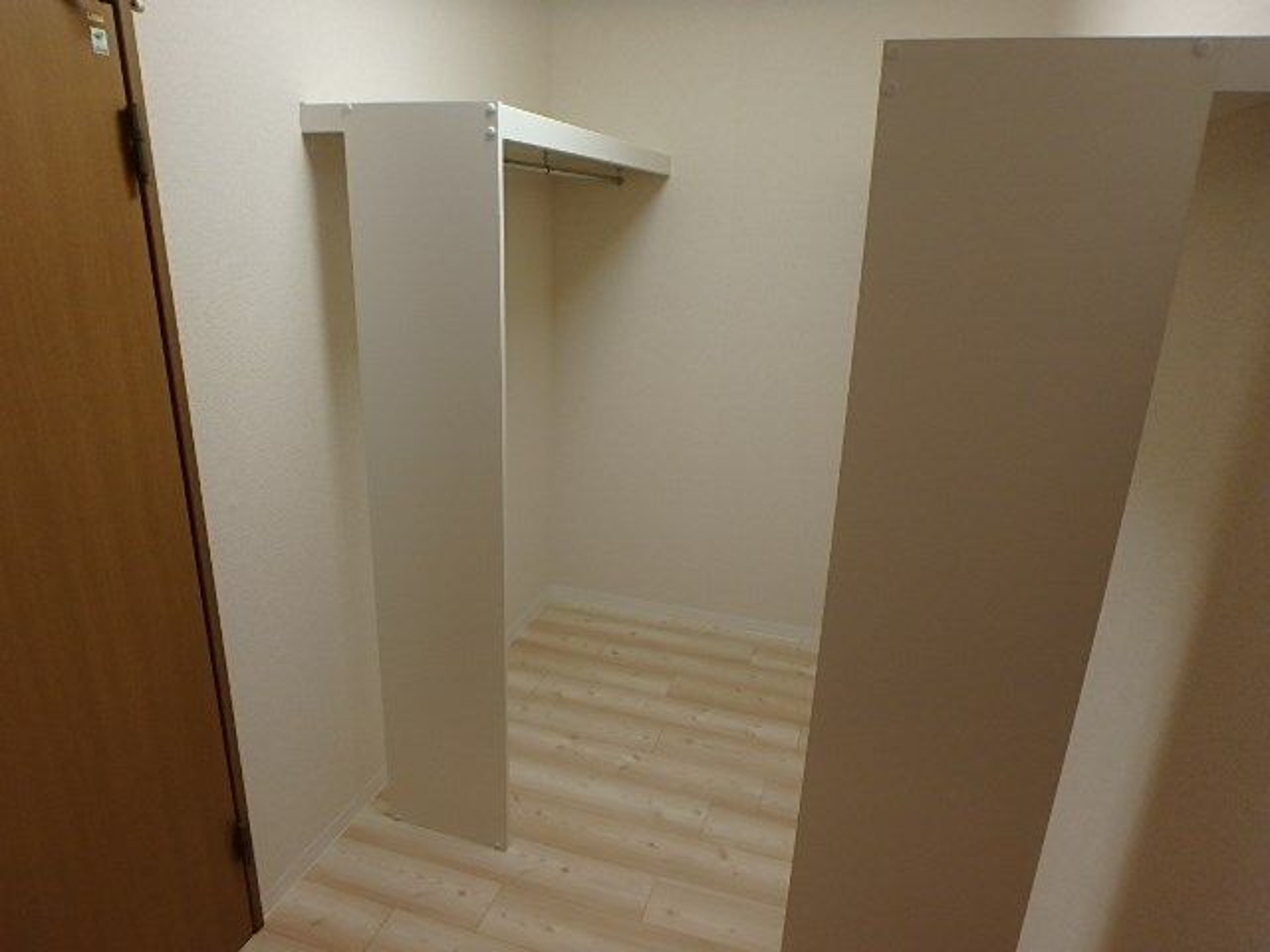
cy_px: 476
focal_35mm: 21
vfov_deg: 63.4
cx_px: 635
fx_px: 770
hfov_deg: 79.0
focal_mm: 3.7
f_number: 3.5
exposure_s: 1/60
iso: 200
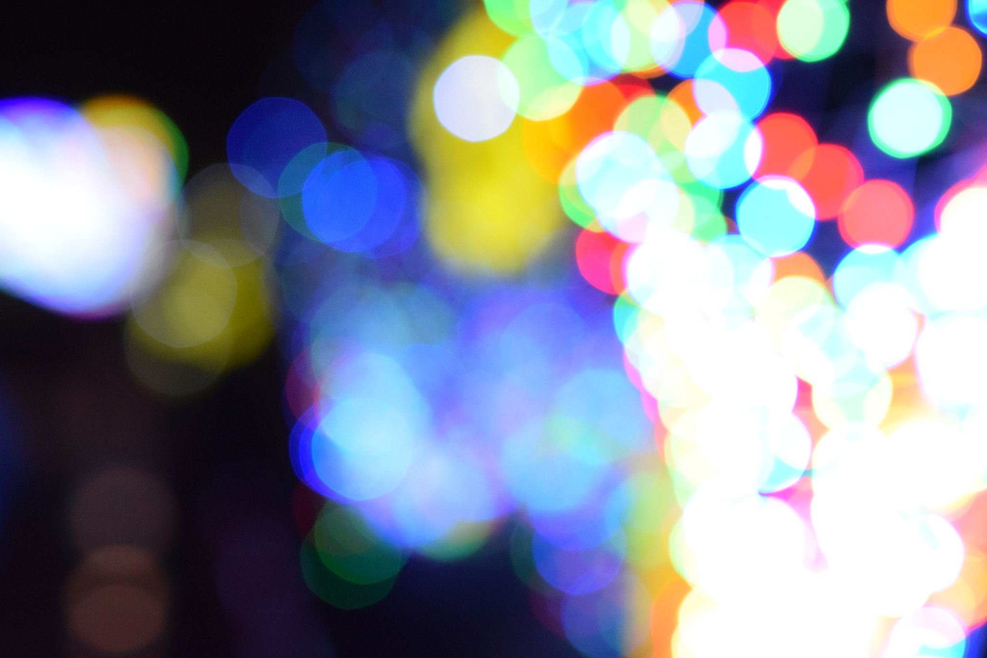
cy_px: 329
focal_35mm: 128
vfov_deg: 10.8
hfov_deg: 16.1
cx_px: 494
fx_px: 3495
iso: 3200
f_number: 3.2
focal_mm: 85
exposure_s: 1/250
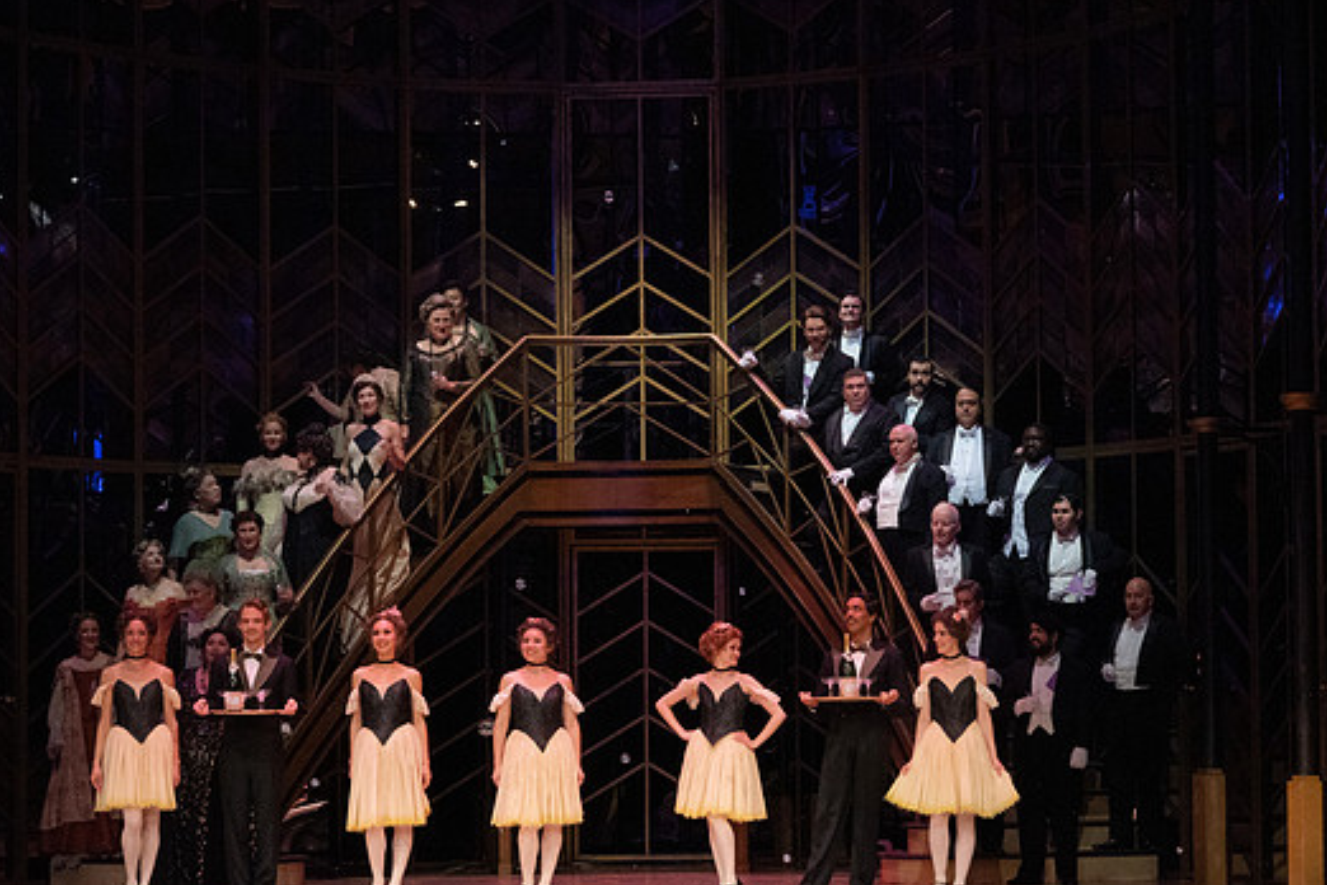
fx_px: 4423
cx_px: 602
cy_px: 456
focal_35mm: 120
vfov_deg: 11.4
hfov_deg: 17.1
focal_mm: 108
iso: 12800
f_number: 14
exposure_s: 1/400
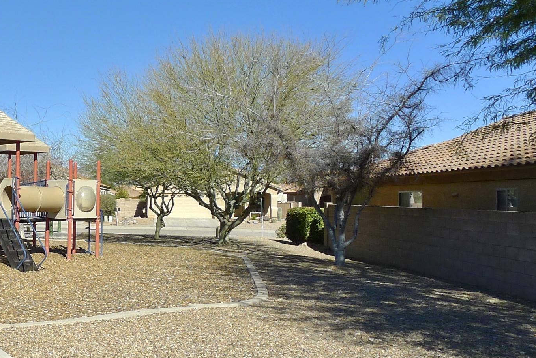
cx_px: -31
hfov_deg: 33.4
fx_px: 789
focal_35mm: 53
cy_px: 192
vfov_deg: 25.5
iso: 80
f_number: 4
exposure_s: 1/1000
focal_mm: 5.1
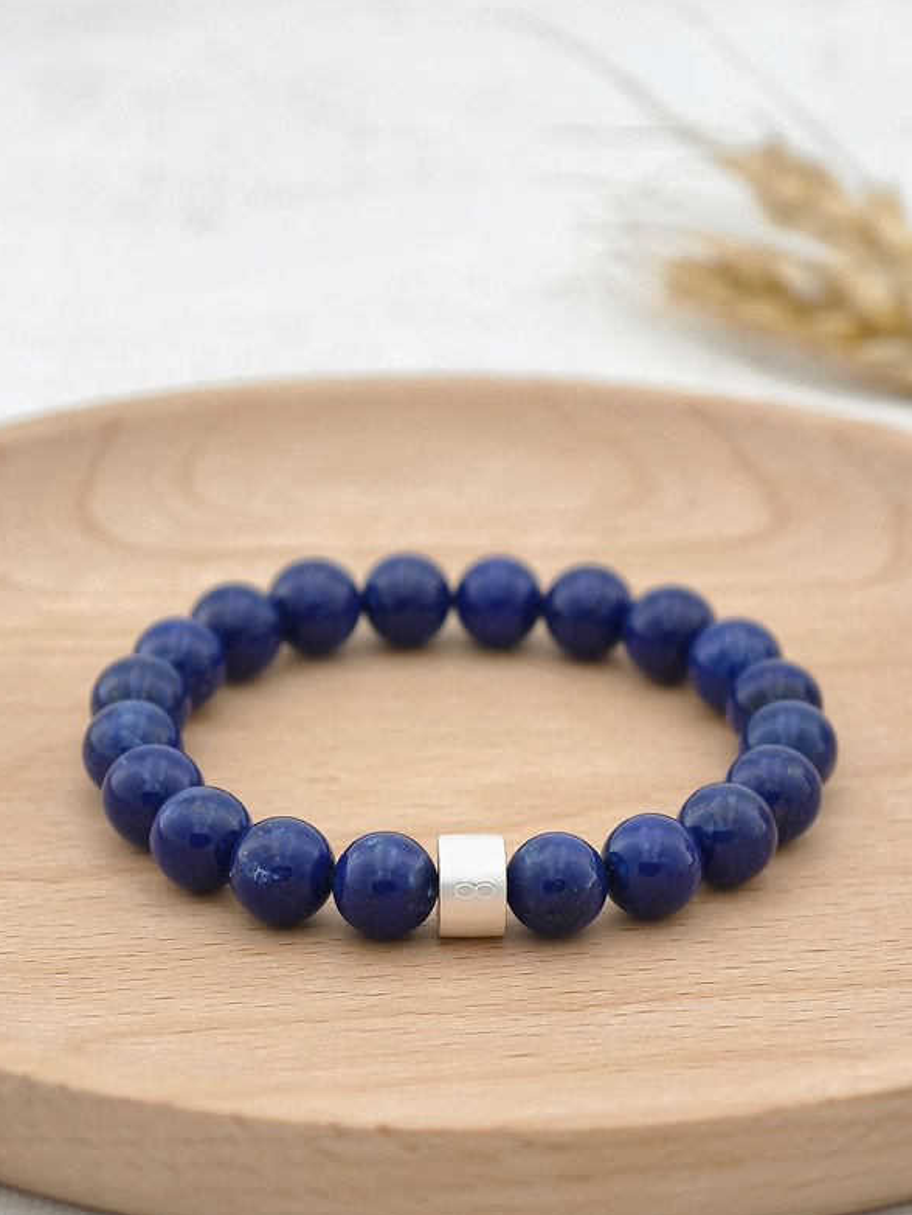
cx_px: 453
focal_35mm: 125
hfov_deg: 11.9
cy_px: 740
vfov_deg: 15.7
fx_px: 4387
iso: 250
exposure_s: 1/323
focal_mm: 22.48
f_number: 2.67
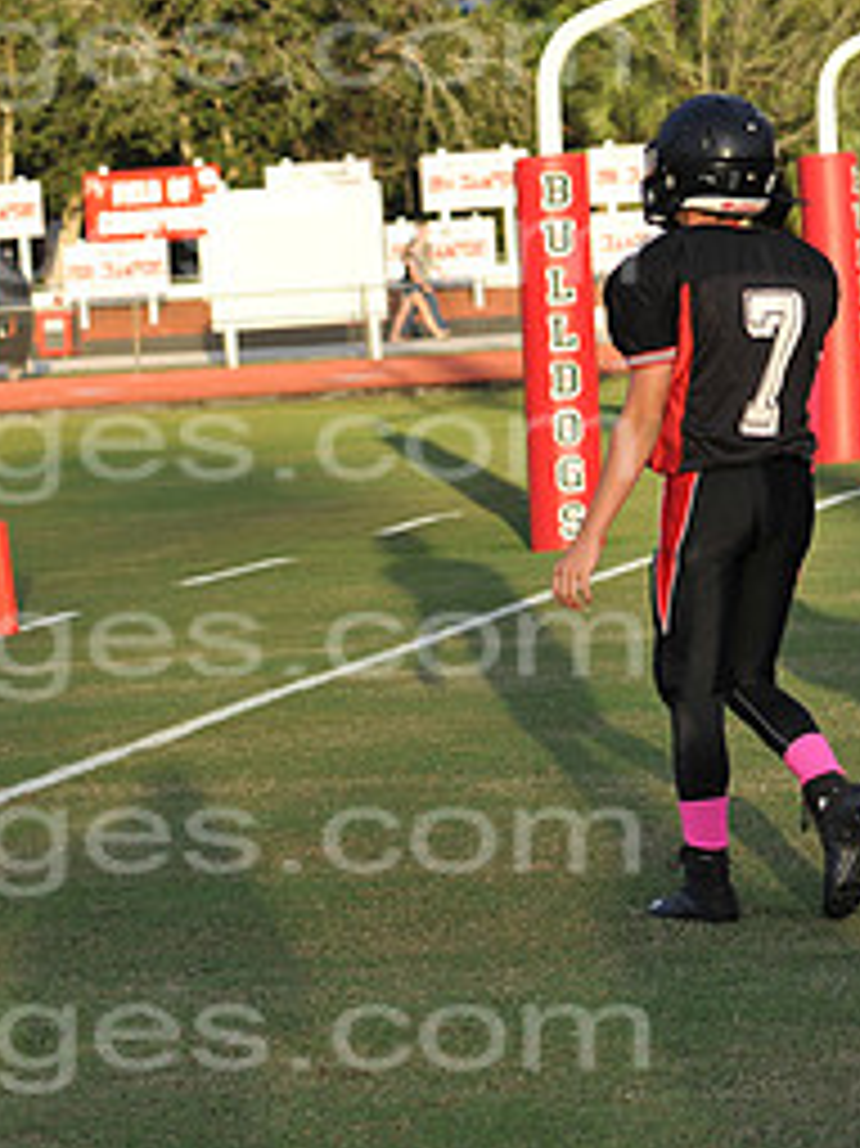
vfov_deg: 12.9
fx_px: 5072
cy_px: 743
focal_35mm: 153
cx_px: -365
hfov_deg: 9.5
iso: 800
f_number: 3.5
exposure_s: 1/2500
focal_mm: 70
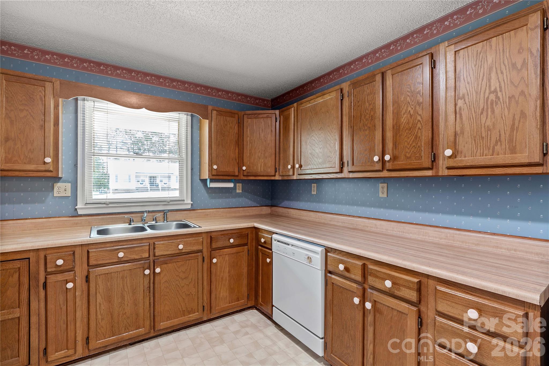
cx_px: 274
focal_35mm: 16
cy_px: 183
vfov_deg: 73.7
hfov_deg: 96.7
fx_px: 244
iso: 100
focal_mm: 16
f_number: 8
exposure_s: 1
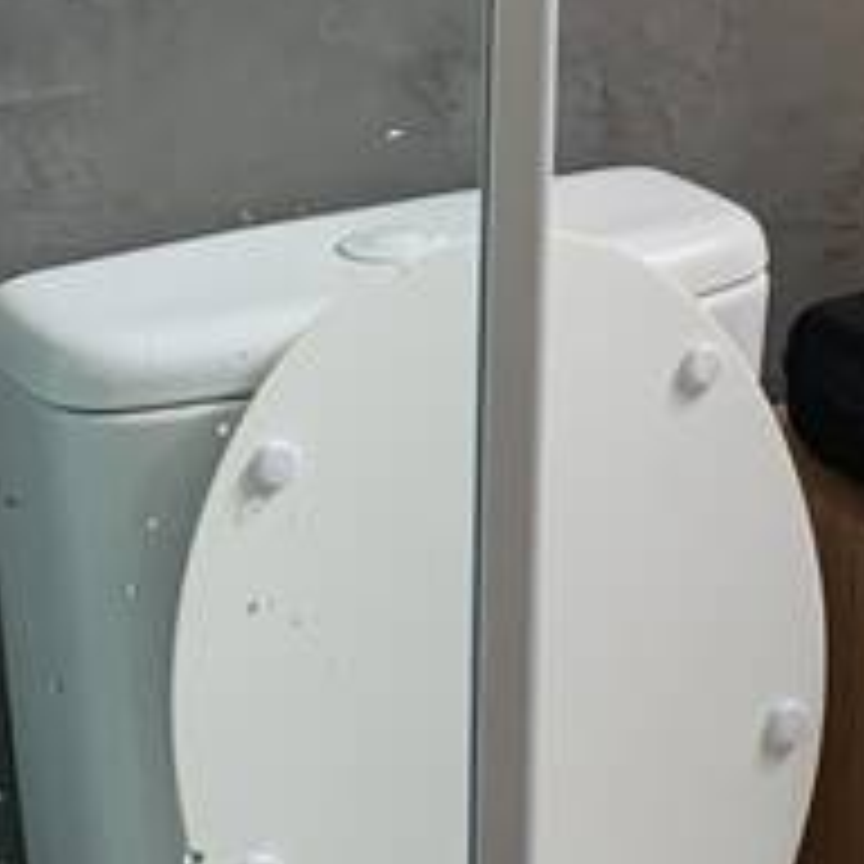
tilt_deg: -5.4
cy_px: -477
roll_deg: -2.3
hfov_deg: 12.8
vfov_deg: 12.7
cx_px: 1278
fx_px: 3643
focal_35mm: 129
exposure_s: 1/121
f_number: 1.8
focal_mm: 4.25
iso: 64
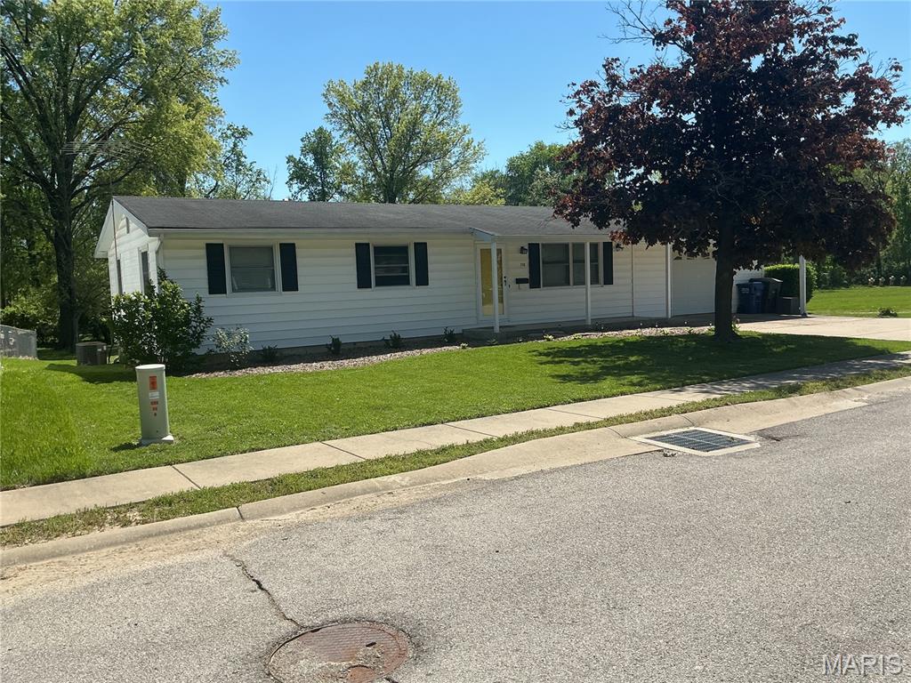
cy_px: 342
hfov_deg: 61.7
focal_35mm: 29
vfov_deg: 48.2
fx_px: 763
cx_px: 456
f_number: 1.8
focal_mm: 3
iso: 25
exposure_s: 1/1912
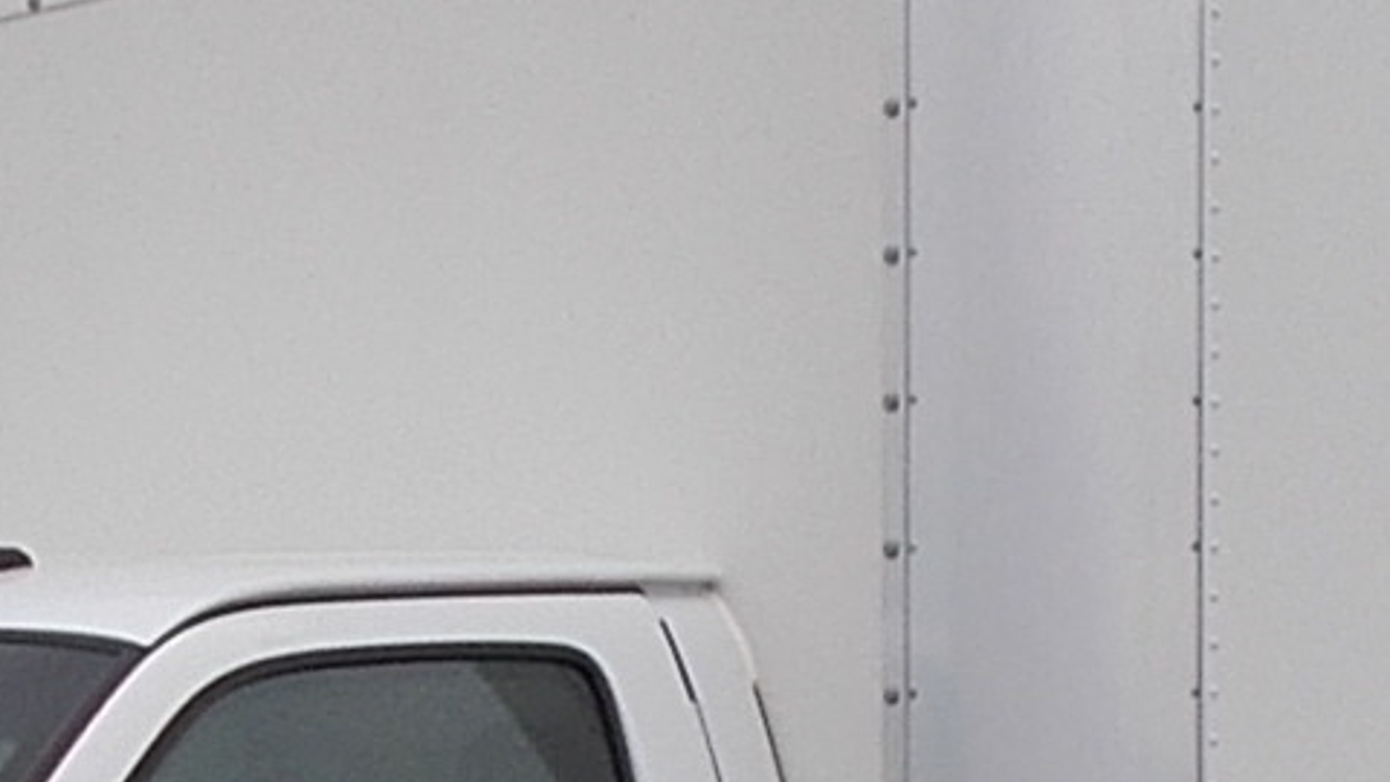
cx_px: 443
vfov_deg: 8.7
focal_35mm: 134
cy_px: 1425
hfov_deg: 16.0
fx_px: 4939
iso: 80
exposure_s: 1/160
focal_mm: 4.6
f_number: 8
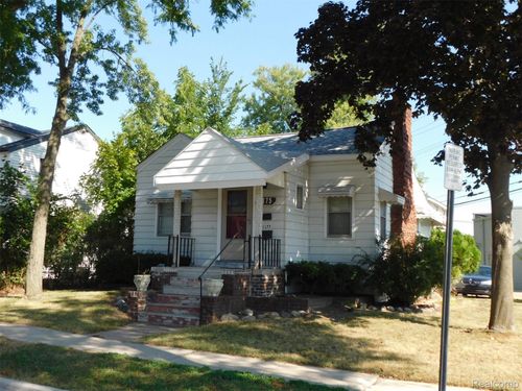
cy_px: 196
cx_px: 261
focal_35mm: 36
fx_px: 543
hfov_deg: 51.4
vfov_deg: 39.7
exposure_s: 1/500
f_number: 3.5
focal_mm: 6.3
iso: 125
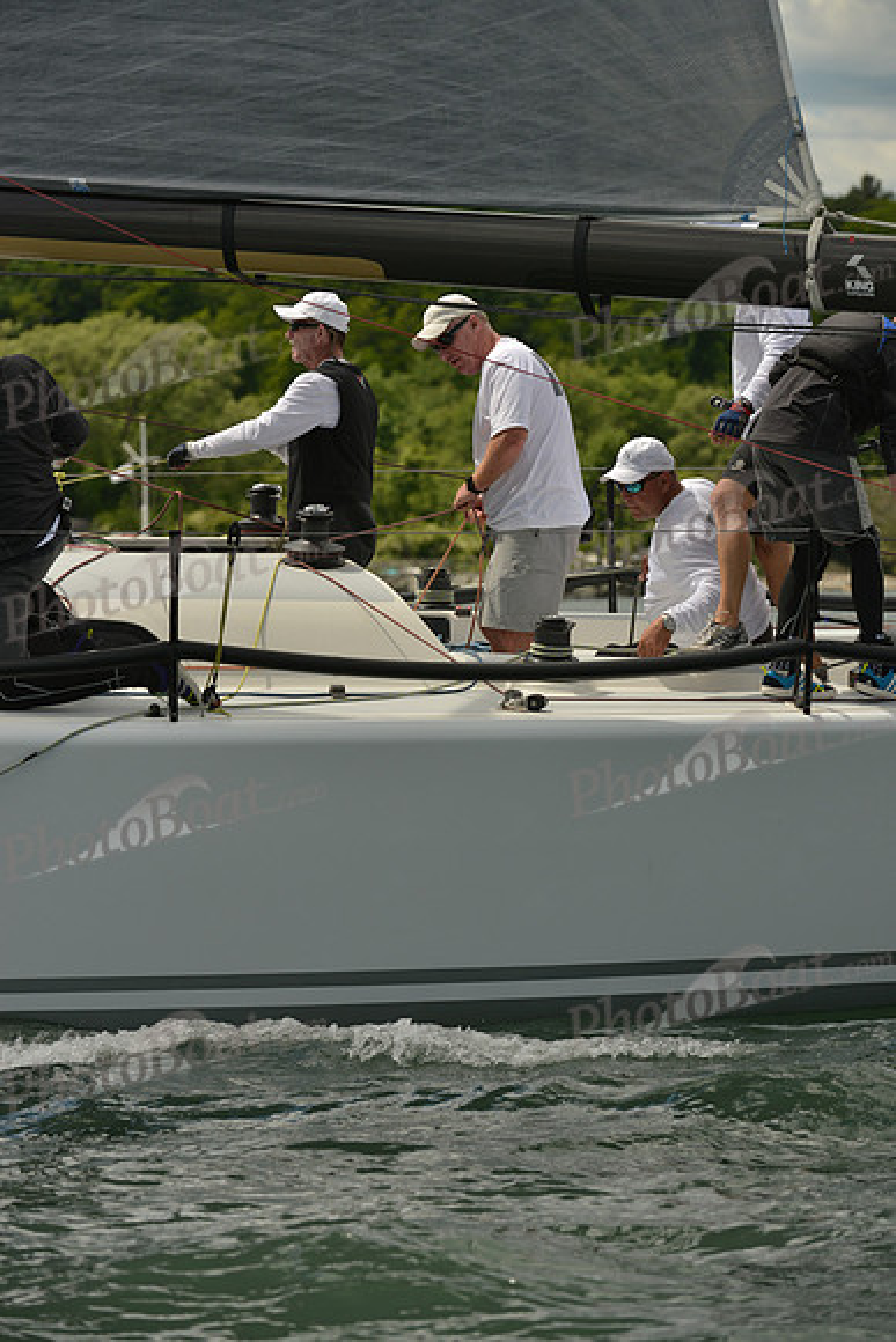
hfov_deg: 6.9
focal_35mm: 200
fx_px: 7462
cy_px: 671
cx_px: 448
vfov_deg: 10.3
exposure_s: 1/800
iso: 200
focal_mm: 200
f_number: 7.1
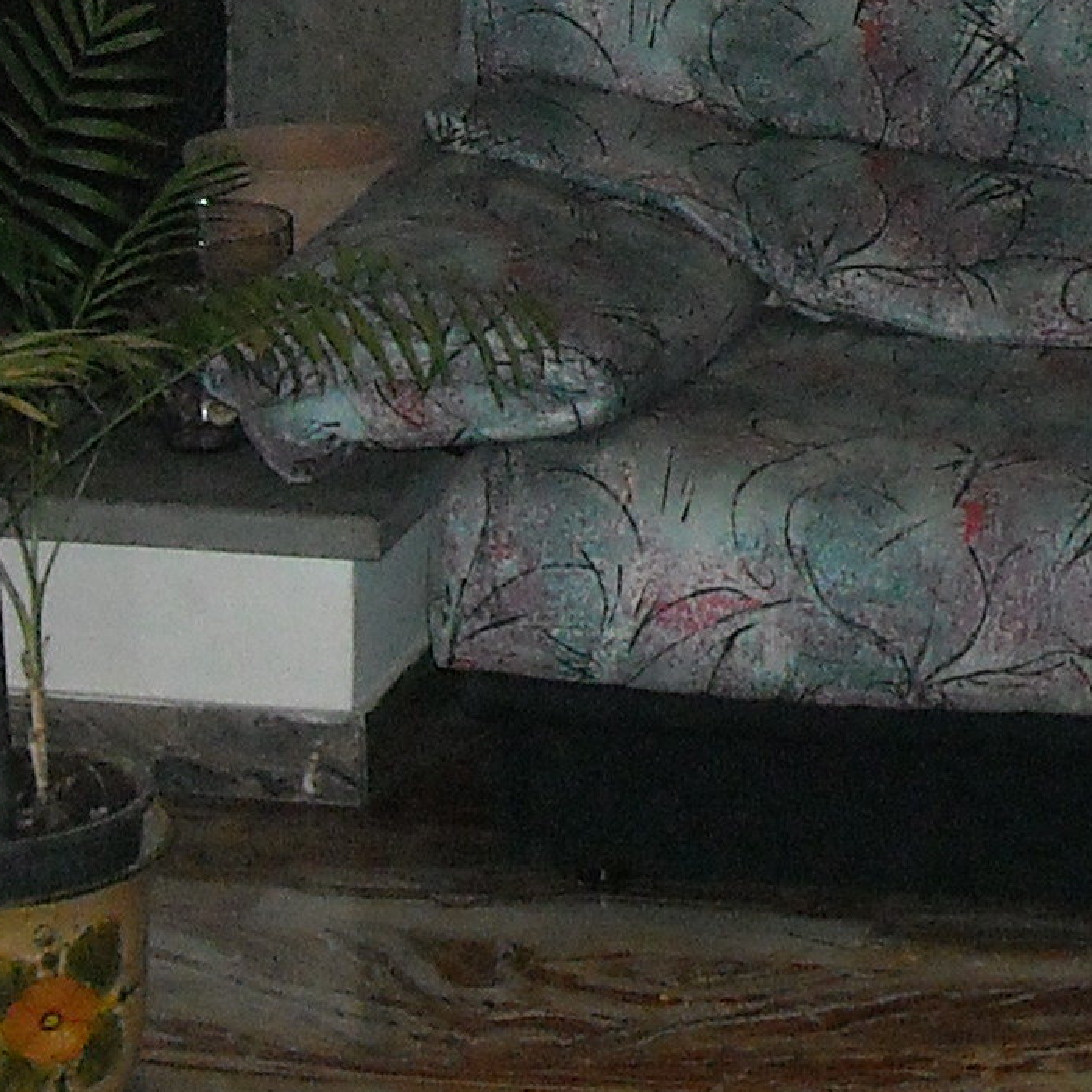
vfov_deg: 11.9
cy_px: -185
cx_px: 1425
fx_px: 5139
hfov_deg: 11.8
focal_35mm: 144
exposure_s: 1/60
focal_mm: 5.7
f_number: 2.8
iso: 400
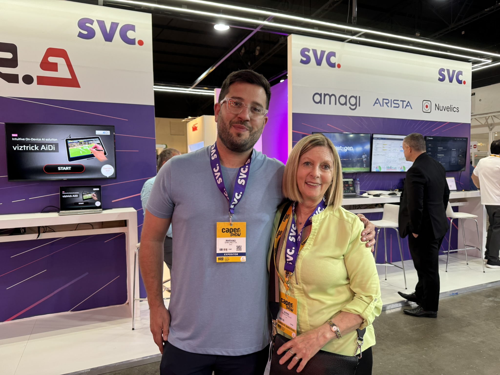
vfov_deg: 56.8
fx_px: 347
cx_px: 250
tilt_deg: -3.1
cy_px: 188
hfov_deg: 71.6
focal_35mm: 24
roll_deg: +0.3
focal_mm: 6.76
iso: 125
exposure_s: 1/50
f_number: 1.78
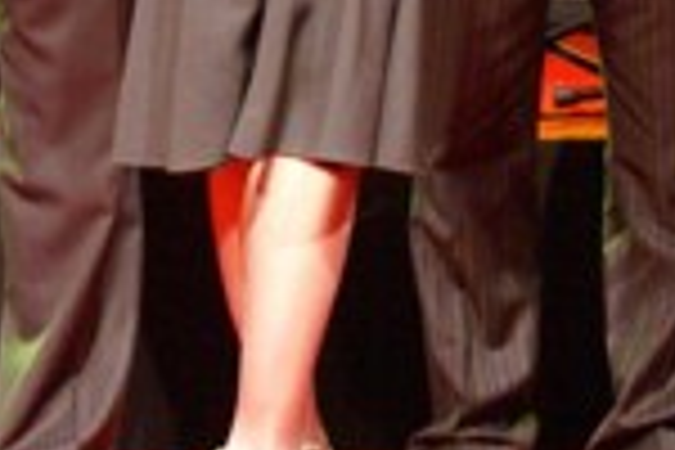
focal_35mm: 489
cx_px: 680
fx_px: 9168
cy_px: -572
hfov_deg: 4.2
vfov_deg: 2.8
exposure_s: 1/20
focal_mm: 70
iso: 800
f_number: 5.6
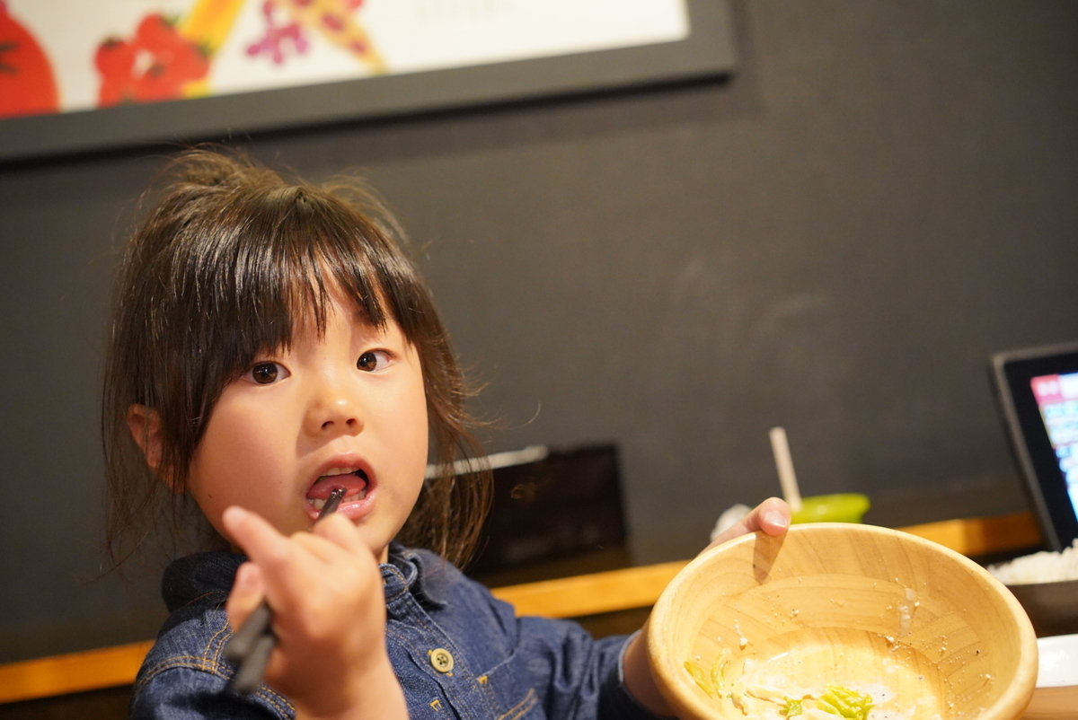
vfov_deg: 24.7
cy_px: 360
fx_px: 1648
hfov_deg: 36.2
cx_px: 539
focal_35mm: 55
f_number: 3.2
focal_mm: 55
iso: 5000
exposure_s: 1/100
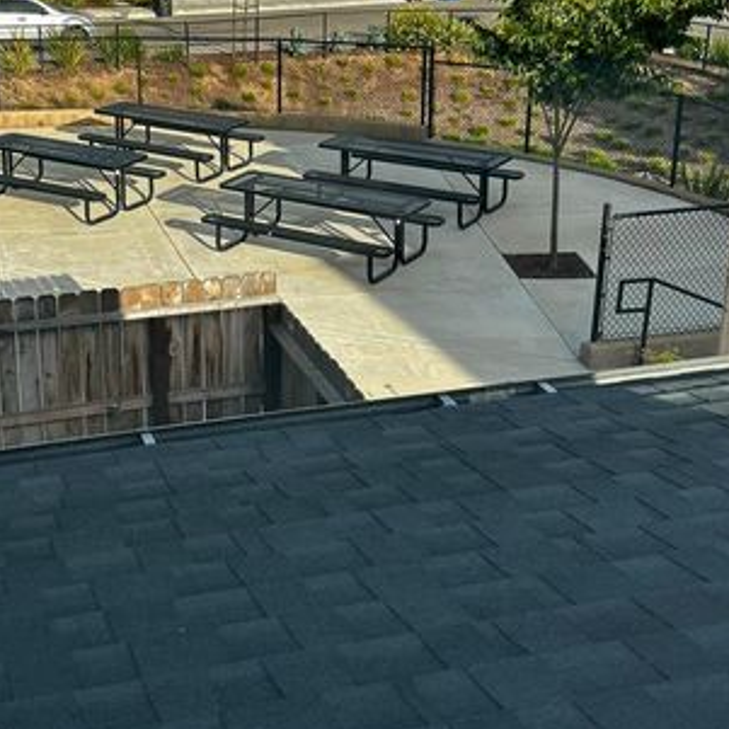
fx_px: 1215
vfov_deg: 33.1
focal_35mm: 51
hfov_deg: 32.8
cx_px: 194
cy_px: 251
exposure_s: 1/1751
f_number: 1.5
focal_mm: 5.7
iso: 50
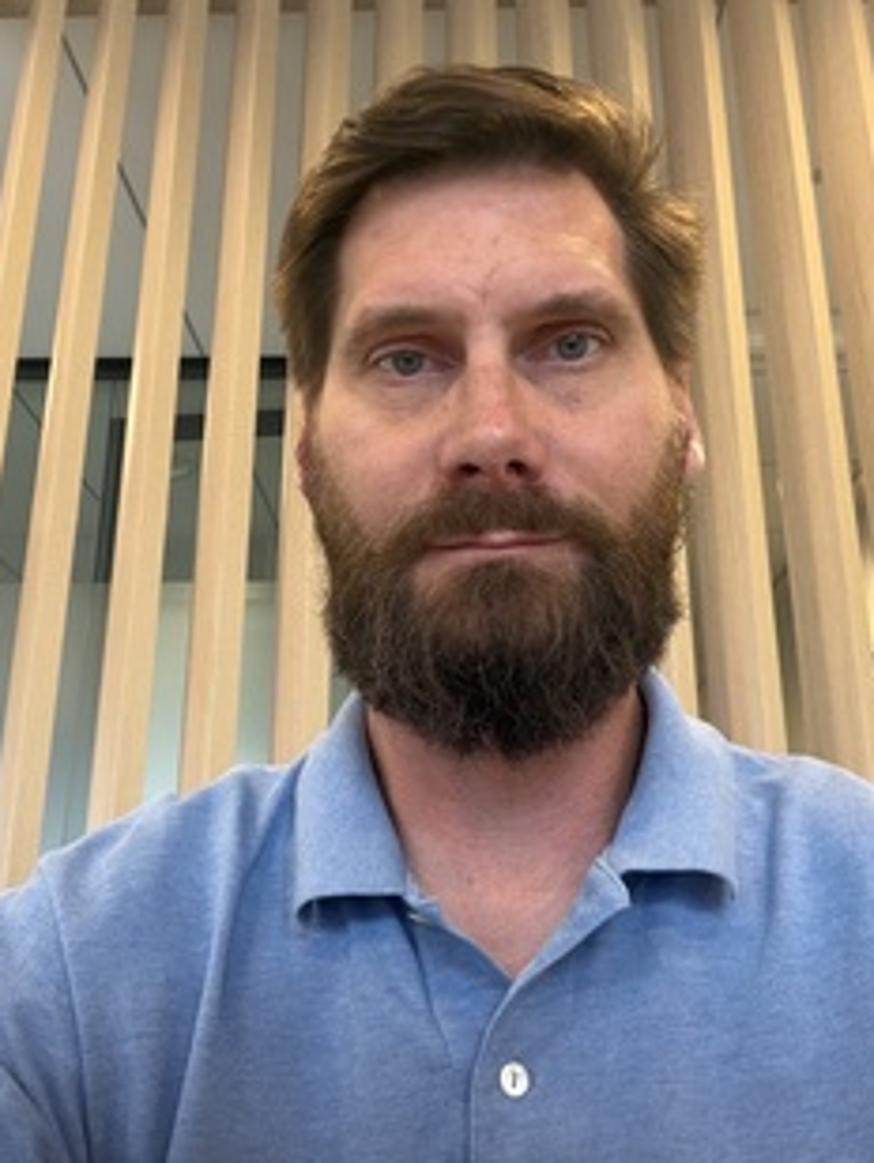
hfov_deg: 41.8
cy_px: 561
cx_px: 454
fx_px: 1144
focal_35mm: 34
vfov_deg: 53.9
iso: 125
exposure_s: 1/50
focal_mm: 2.71
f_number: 1.9
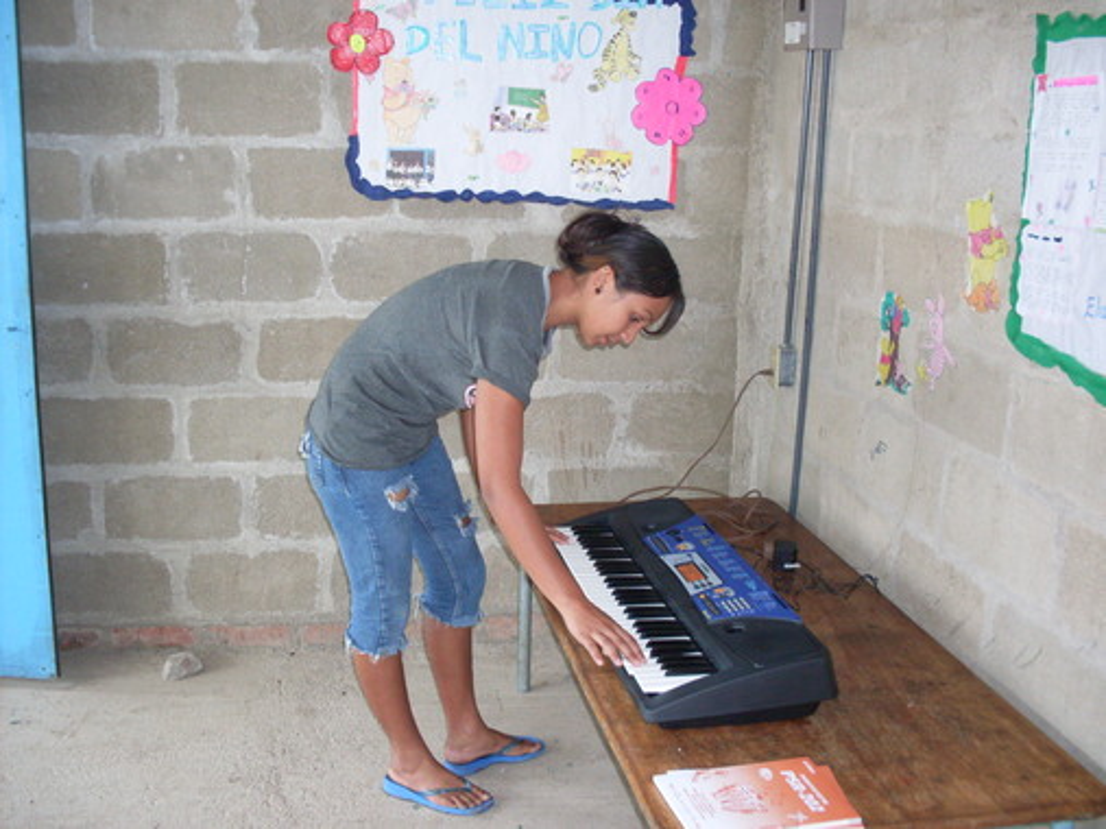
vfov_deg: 37.7
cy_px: 414
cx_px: 553
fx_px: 1214
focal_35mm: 38
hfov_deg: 49.0
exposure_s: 1/45
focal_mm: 6.3
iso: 160
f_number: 2.8
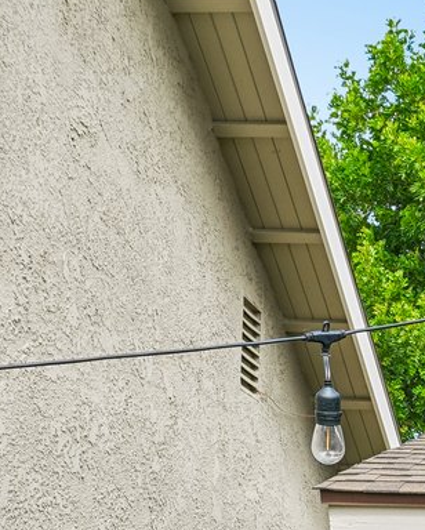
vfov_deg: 22.7
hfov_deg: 17.8
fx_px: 1177
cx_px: 676
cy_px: 684
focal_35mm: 75
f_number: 8
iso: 100
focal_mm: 15
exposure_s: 1/60
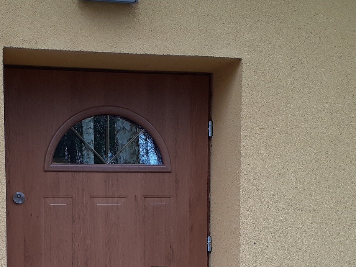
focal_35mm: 60
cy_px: 237
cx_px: 98
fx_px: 617
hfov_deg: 31.7
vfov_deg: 23.8
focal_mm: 3.6
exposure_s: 1/50
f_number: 1.9
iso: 50
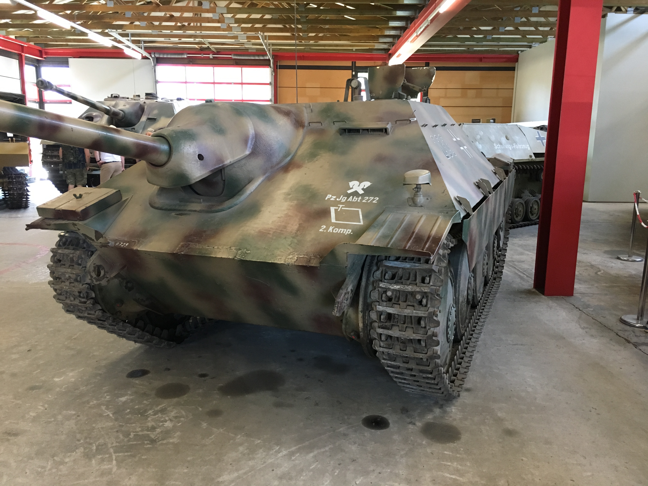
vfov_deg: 48.2
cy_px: 243
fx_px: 543
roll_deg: -0.6
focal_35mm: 29
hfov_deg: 61.7
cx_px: 324
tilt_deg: -11.0
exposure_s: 1/33
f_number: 2.2
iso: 200
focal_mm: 4.15
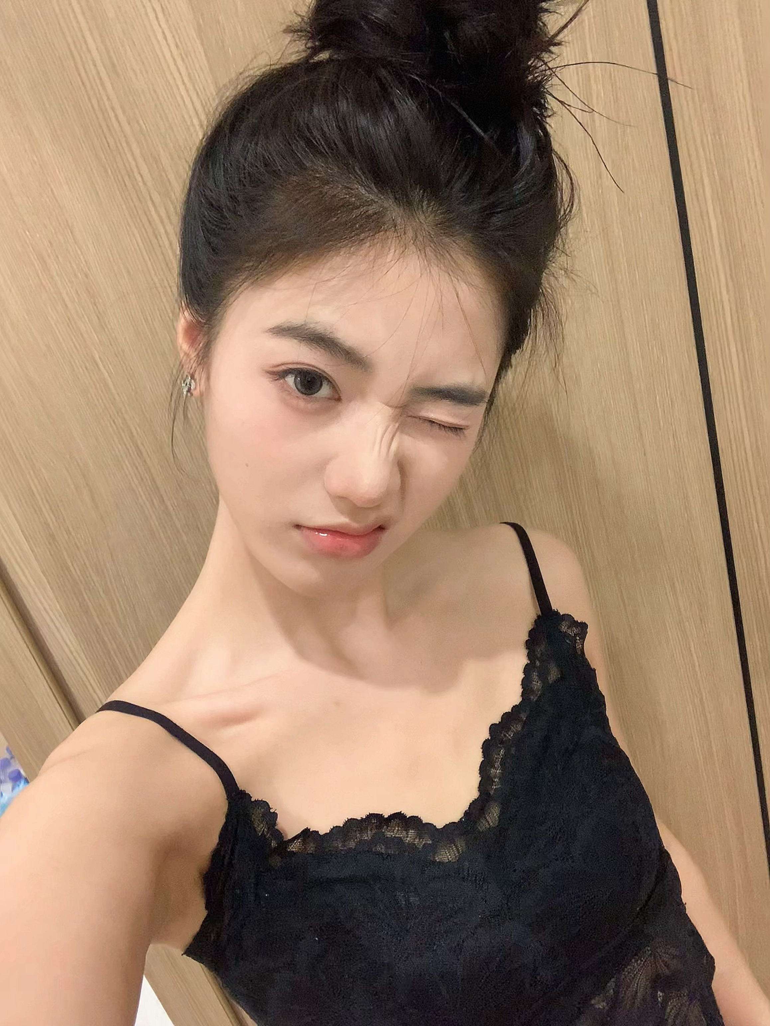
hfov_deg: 53.1
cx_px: 385
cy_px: 513
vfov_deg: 67.3
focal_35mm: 26
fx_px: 771
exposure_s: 1/60
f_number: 1.5
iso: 125
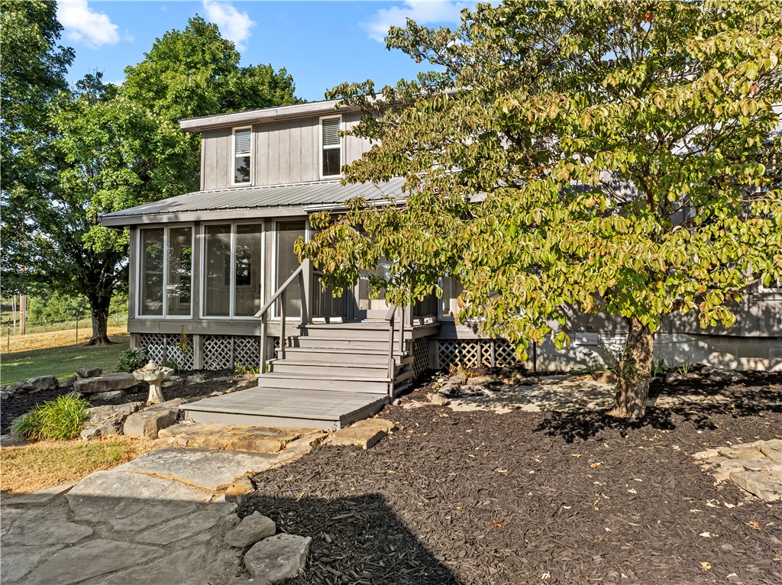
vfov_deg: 56.7
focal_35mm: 24
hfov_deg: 71.6
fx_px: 542
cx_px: 391
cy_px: 292
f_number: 2.8
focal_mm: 12.29
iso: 100
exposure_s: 1/1000
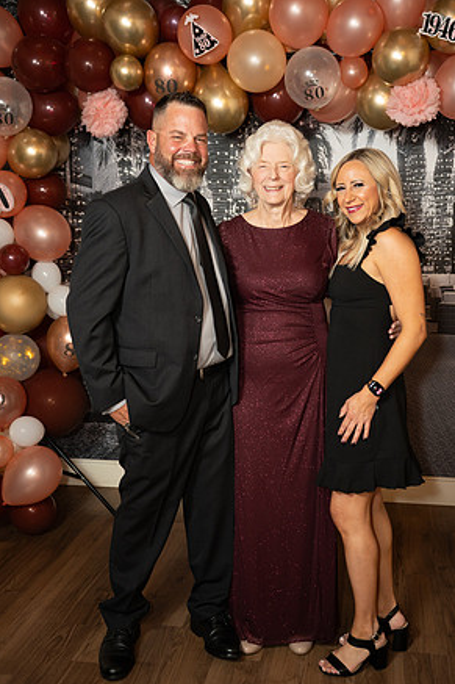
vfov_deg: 47.4
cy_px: 338
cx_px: 228
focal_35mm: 41
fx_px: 778
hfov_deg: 32.6
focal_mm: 39.8
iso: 1000
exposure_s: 1/160
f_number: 2.8
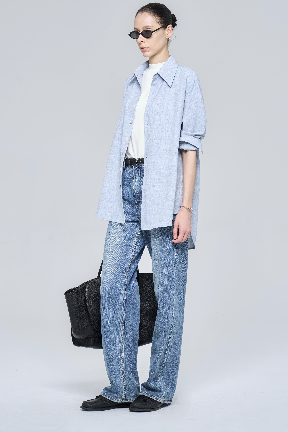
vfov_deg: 22.6
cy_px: 208
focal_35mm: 90
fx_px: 1080
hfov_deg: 15.2
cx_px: 149
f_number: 8
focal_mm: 85
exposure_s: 1/125
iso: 200
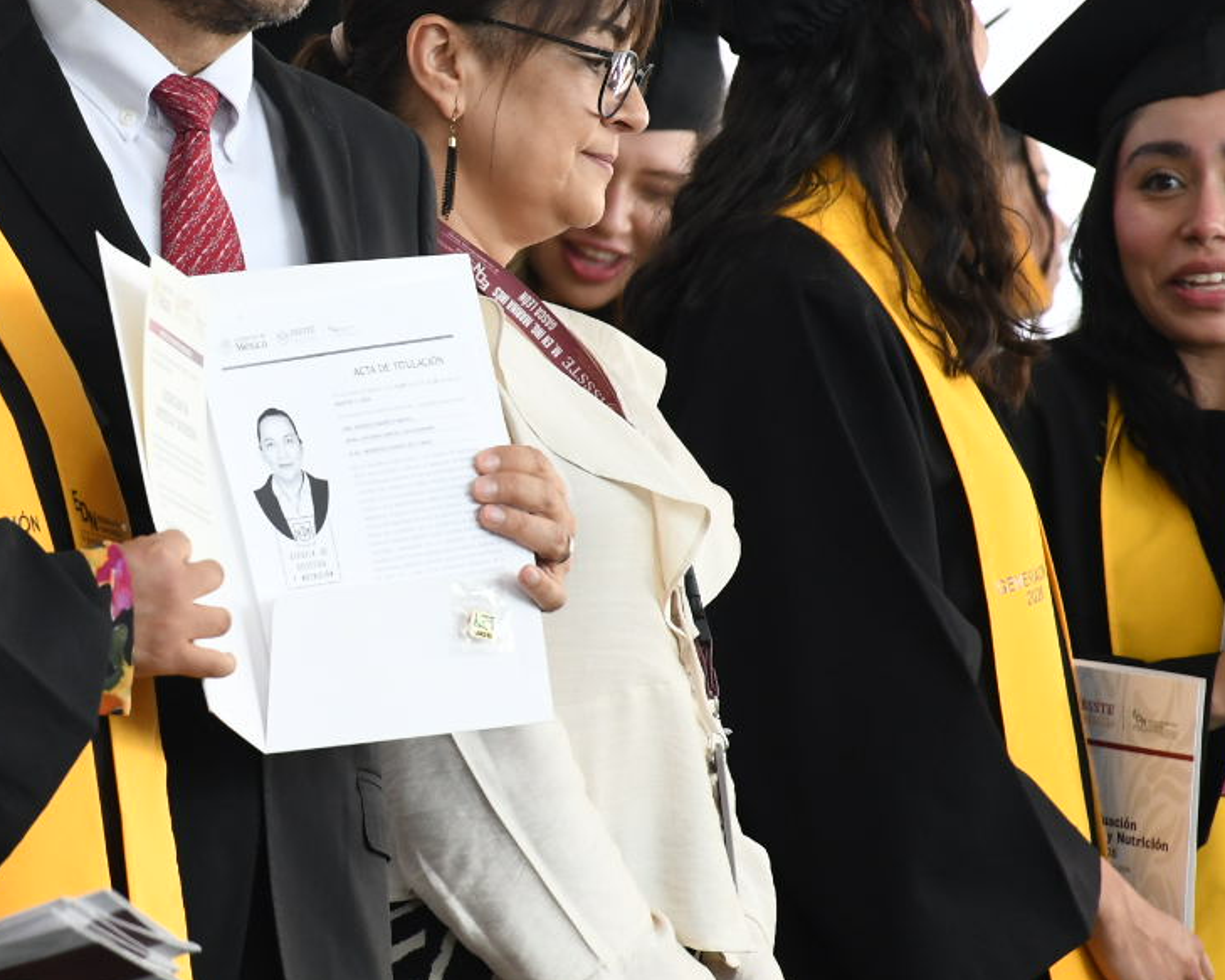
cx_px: 210
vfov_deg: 3.5
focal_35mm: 438
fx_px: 15878
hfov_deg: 4.4
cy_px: 363
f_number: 7.1
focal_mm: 140
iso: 1000
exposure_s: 1/125
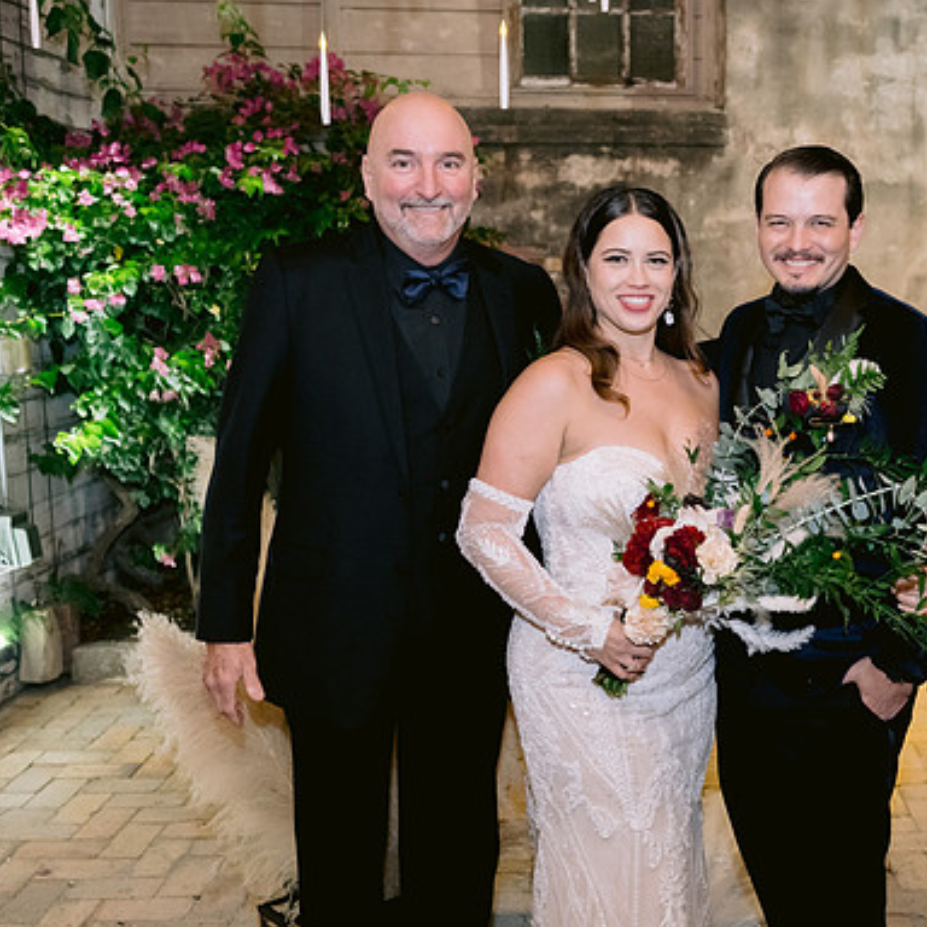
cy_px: 444
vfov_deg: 36.1
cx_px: 670
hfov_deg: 35.4
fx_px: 1424
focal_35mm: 47
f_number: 3.5
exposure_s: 1/80
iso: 3200
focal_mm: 35
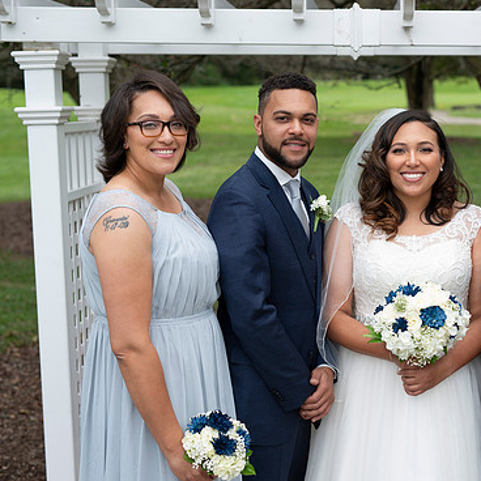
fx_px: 1053
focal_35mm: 67
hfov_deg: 25.5
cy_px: 240
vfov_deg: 25.7
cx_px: 342
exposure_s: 1/250
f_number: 3.2
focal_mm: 50
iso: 100
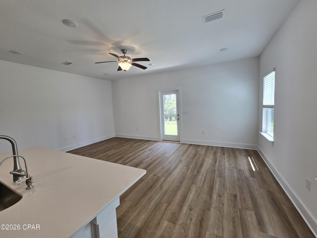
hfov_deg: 106.2
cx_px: 158
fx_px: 119
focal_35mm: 13
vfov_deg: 89.9
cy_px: 119
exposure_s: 1/120
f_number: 2.2
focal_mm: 2.2
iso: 80
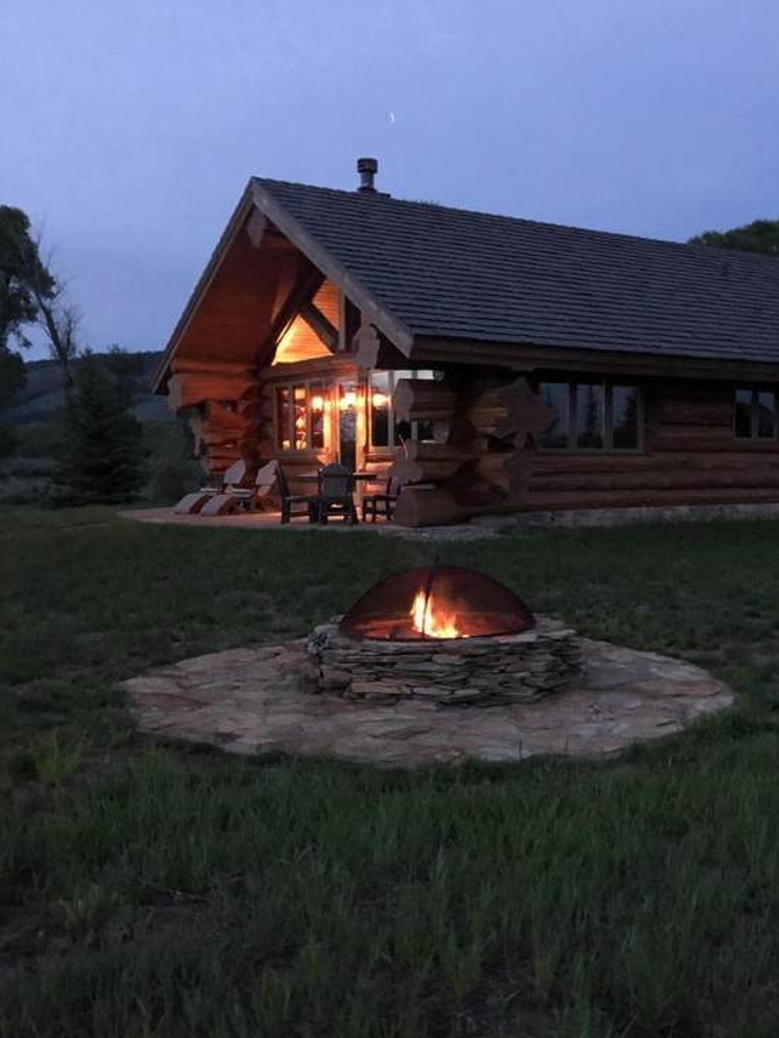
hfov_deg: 38.3
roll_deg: +0.4
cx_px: 512
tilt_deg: -2.2
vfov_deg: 50.1
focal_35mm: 37
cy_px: 520
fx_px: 1110
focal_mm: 3.99
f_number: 1.8
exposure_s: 1/4
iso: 200
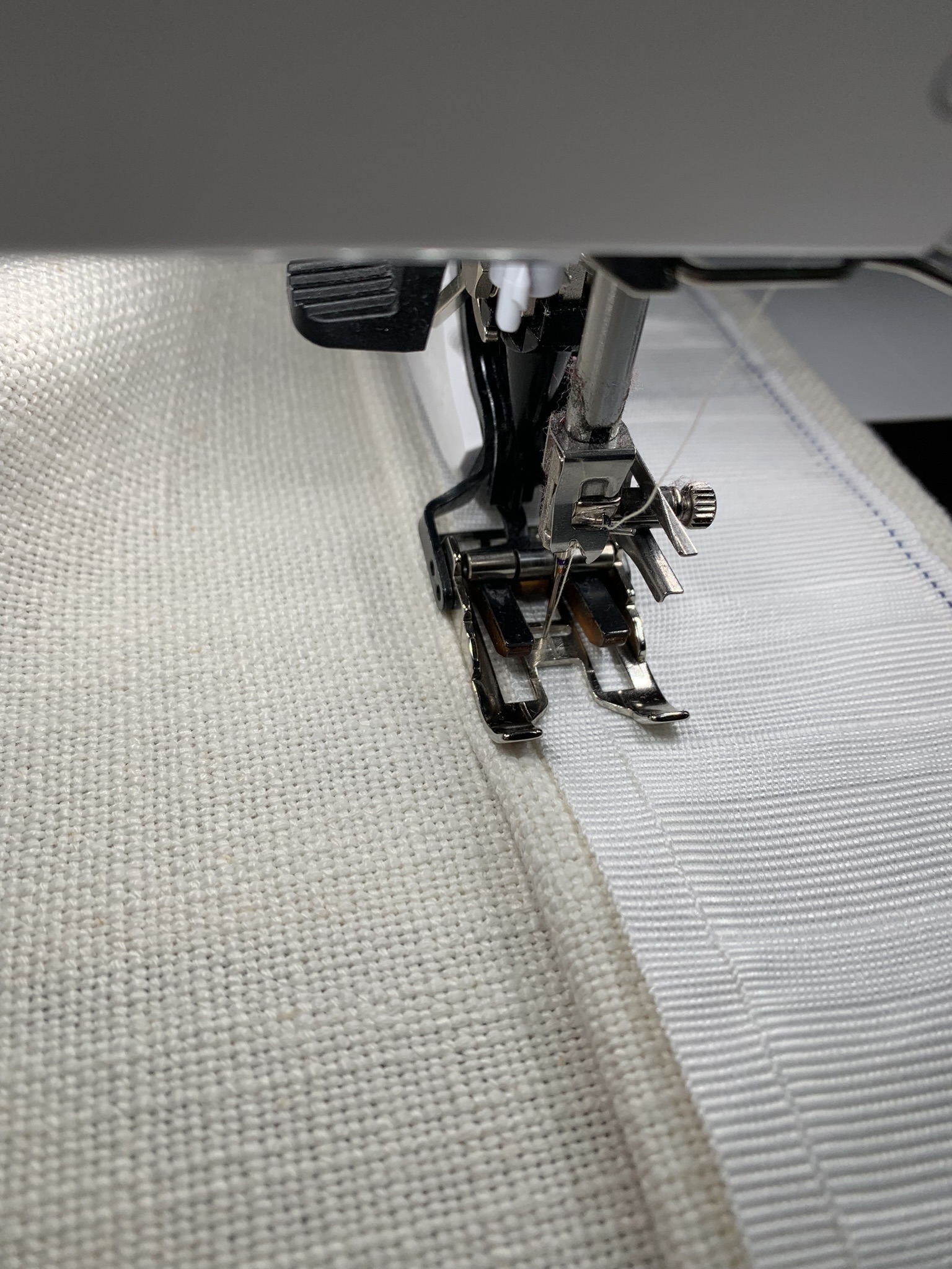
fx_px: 953
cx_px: 476
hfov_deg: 53.1
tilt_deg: -44.5
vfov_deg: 67.3
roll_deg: -9.2
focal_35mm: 26
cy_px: 634
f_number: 1.8
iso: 25
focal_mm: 4.25
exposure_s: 1/981
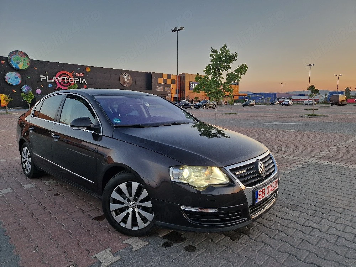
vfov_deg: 58.9
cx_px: 178
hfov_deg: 73.9
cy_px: 134
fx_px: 237
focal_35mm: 23
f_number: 1.8
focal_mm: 5.4
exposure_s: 1/182
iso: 80
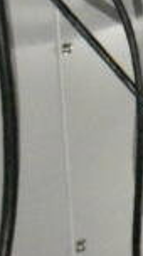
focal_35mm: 158
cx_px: 478
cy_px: -53
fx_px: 1071
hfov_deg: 6.7
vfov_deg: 13.3
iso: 25600
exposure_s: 1/40
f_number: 4
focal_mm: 25
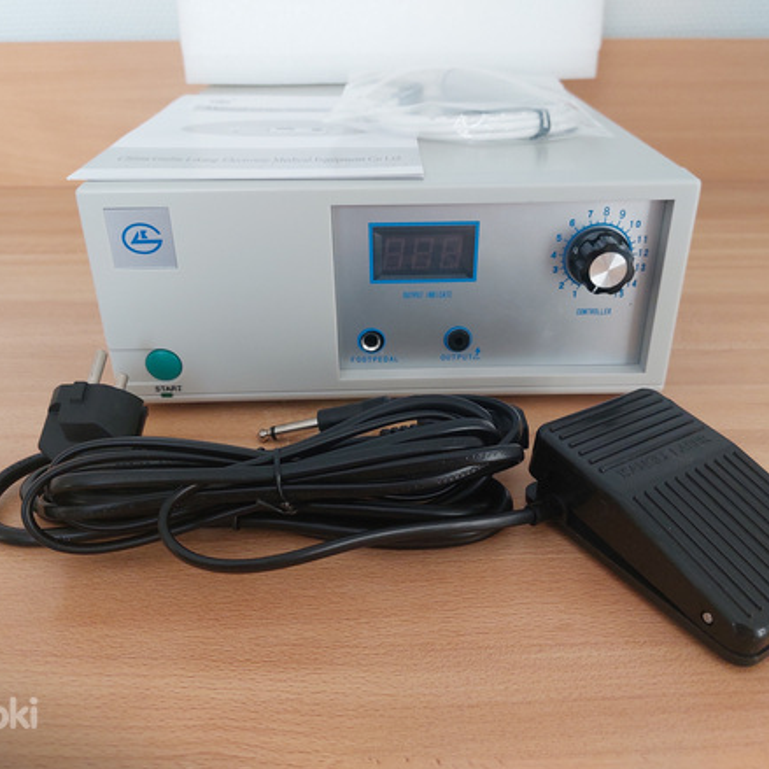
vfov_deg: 55.6
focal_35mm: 29
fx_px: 729
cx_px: 389
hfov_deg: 55.6
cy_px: 380
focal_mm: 5.23
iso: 160
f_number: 1.8
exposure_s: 1/100
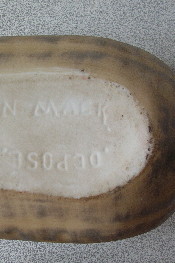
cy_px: 137
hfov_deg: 24.2
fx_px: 401
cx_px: 35
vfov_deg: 36.2
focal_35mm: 55
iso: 50
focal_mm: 5.8
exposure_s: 1/25.7
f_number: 2.8
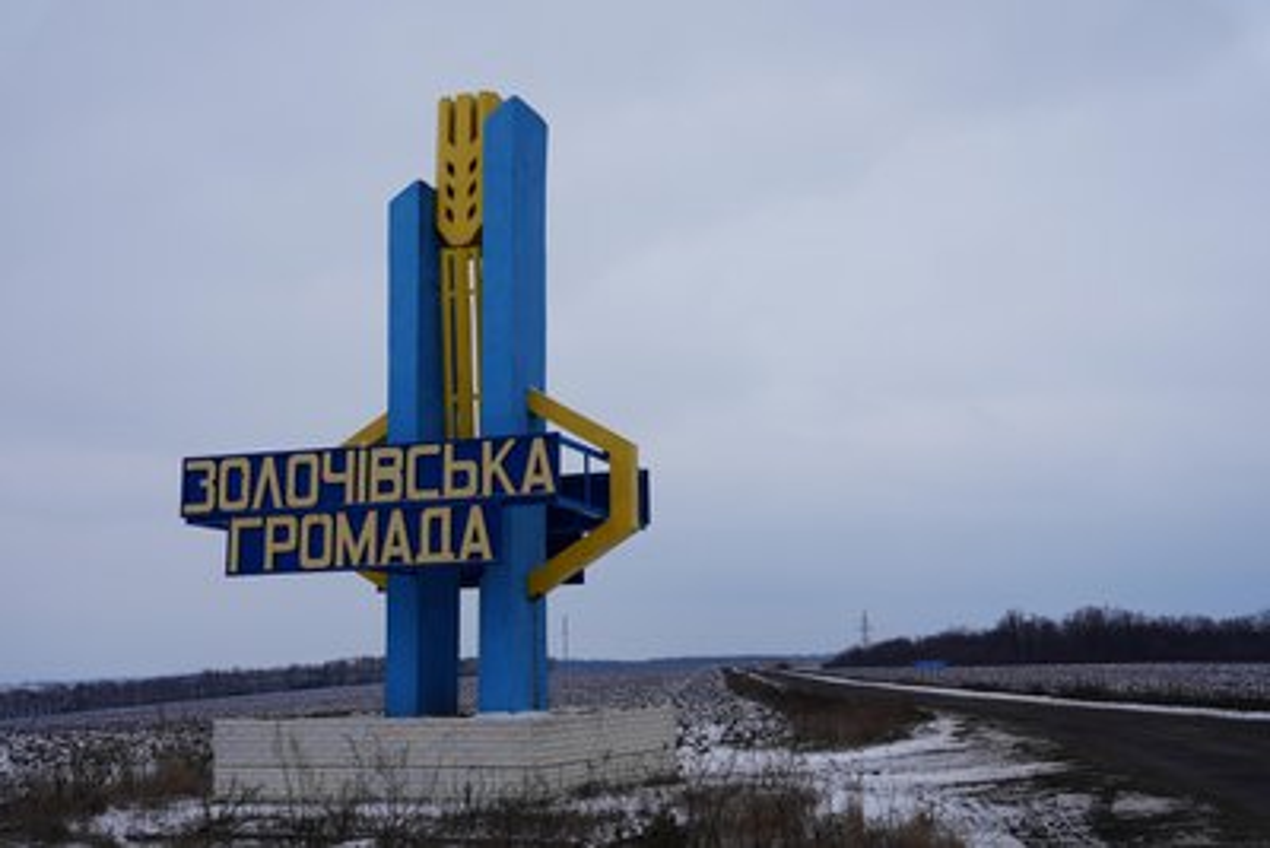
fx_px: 1517
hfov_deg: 45.4
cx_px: 635
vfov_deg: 31.2
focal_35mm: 43
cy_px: 424
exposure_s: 1/320
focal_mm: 43
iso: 80
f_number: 5
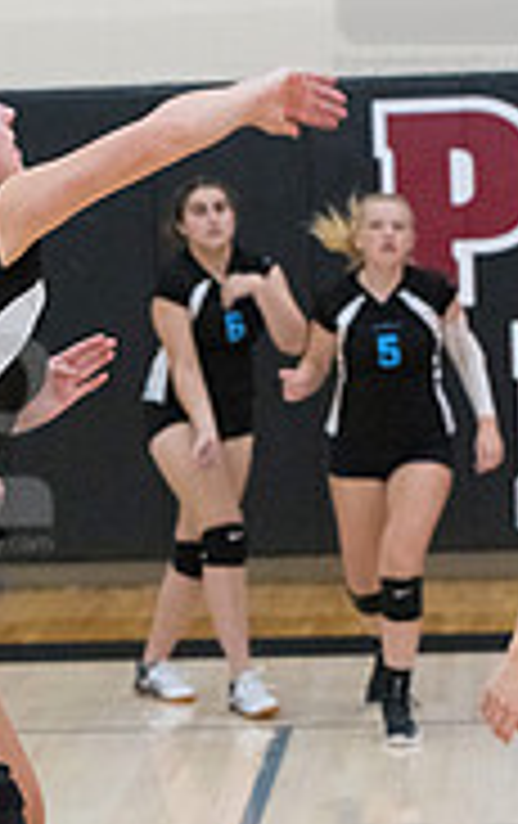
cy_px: 432
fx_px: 3937
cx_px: -54
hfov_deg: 7.5
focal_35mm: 175
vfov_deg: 12.0
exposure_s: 1/1000
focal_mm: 70
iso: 6400
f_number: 4.5
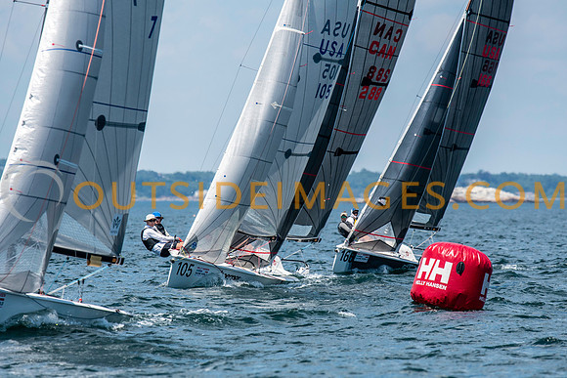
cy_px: 189
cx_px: 284
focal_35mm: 450
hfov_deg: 4.6
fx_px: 7089
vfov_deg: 3.1
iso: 320
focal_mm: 300
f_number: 5.6
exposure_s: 1/2000
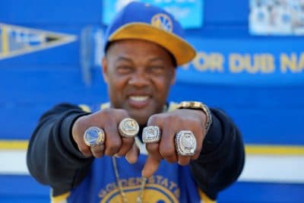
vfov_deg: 16.5
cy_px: 102
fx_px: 701
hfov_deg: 24.5
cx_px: 152
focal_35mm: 83
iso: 200
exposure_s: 1/350
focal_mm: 55
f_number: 3.5
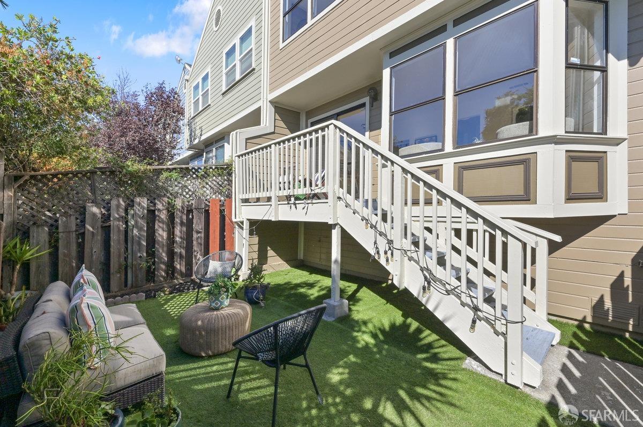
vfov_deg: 77.2
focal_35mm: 15
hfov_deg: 100.4
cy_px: 214
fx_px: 268
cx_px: 322
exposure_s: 1/1000
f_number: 11
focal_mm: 15
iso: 400
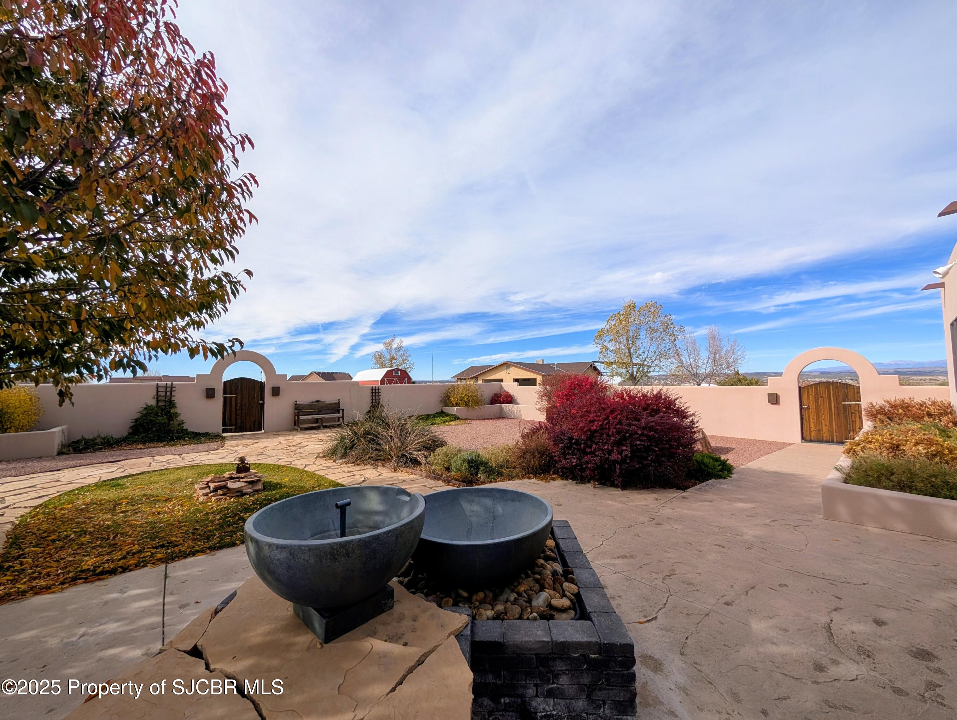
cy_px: 360
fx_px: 332
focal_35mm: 12
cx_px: 478
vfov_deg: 94.6
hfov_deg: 110.5
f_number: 1.7
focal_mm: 2.02
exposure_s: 1/2439
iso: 57
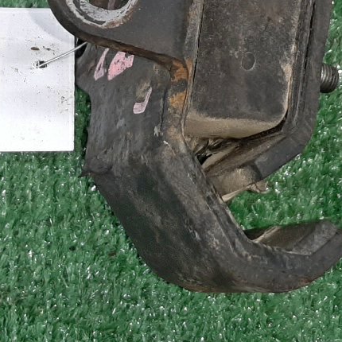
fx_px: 861
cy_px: 73
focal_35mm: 77
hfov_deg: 22.4
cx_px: 209
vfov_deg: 22.2
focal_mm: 3.93
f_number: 1.7
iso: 98
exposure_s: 1/50
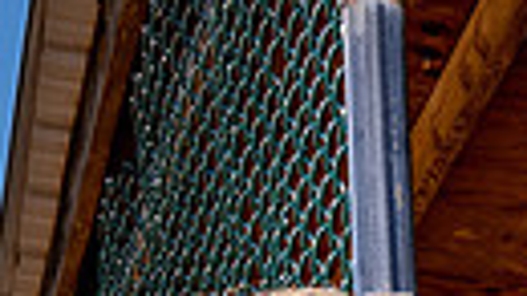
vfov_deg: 7.2
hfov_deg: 13.2
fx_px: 2081
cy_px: 920
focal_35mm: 149
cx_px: 921
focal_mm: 24
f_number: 13
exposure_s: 1/125
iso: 200
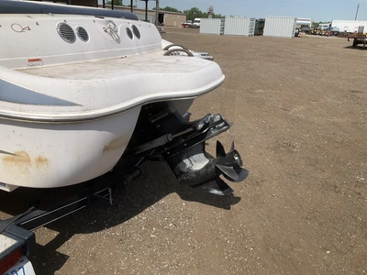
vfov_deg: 48.2
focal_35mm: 29
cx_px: 184
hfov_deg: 61.7
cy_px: 138
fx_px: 307
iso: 25
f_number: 1.8
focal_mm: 3
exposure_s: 1/3125
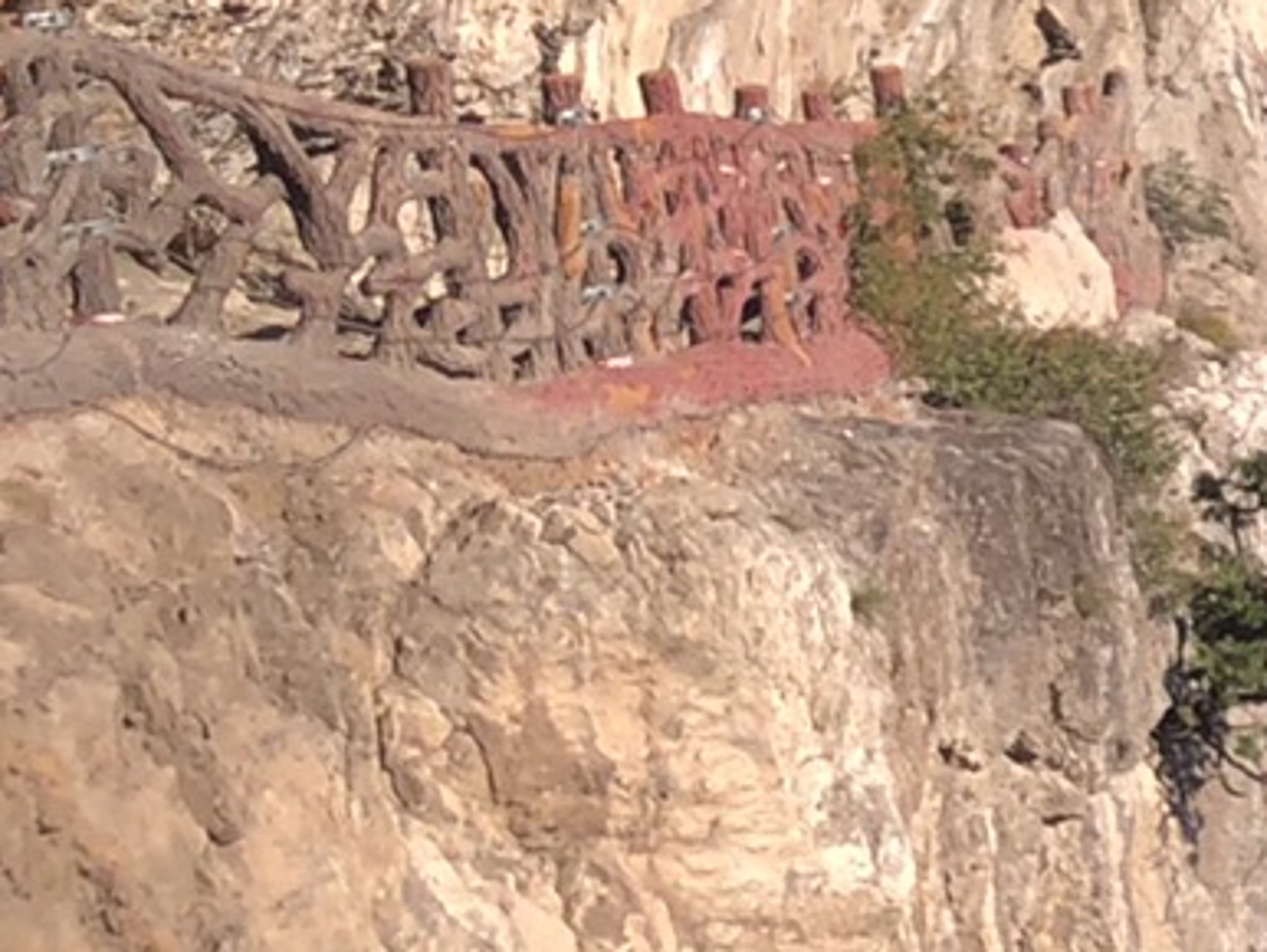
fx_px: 5311
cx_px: 3266
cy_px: 322
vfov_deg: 10.2
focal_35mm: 145
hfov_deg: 11.0
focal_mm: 3.99
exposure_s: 1/1230
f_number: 1.8
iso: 20
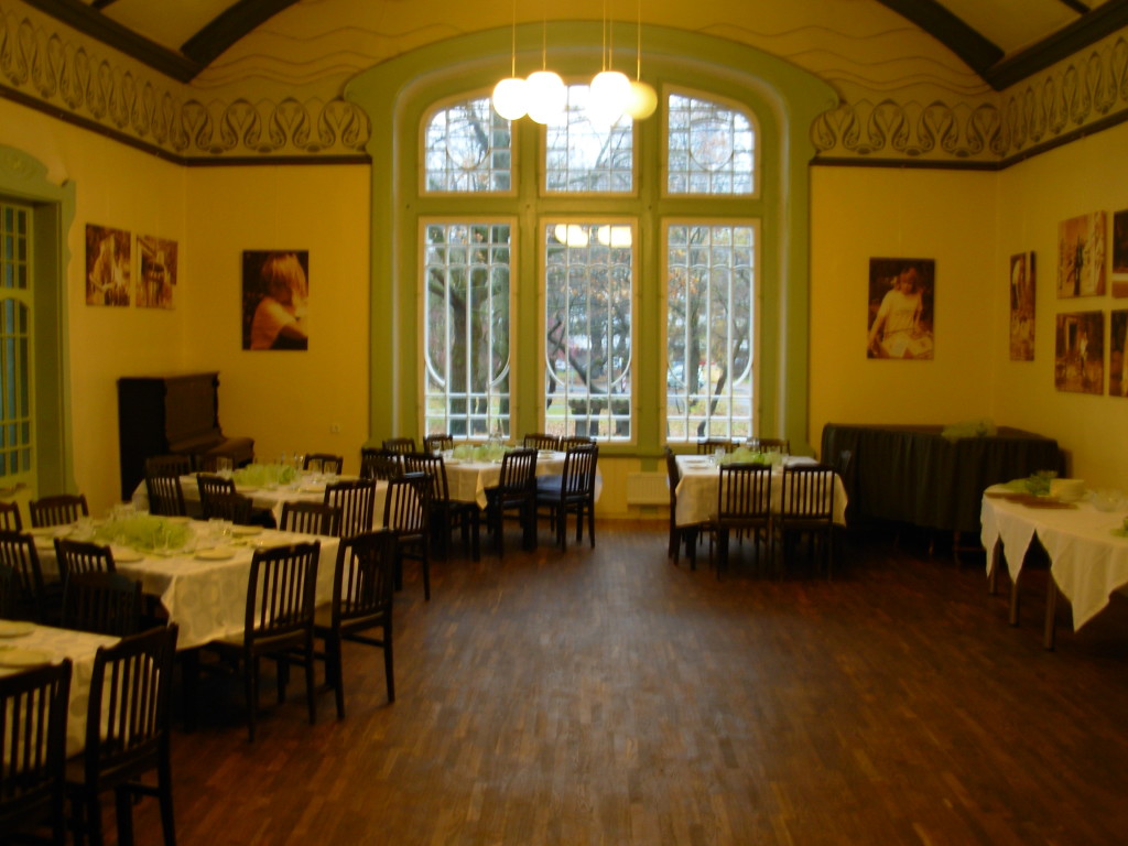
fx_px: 1238
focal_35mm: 38
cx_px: 564
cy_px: 423
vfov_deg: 37.7
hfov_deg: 49.0
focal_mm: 6.3
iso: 50
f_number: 2.9
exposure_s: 1/4.9
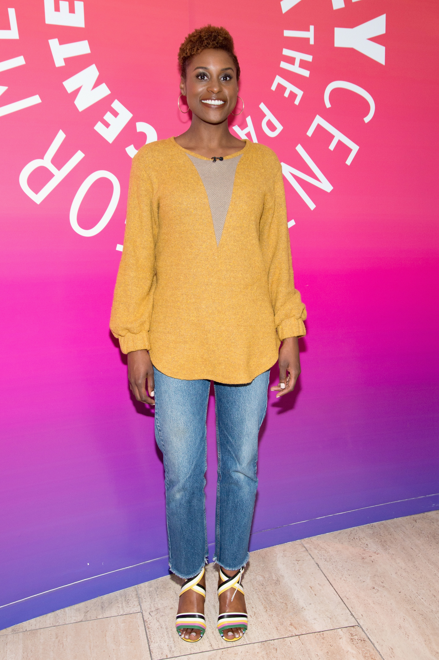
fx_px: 586
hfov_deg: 41.1
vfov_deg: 58.7
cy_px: 330
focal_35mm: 32
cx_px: 220
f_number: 6.3
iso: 500
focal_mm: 32
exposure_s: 1/160
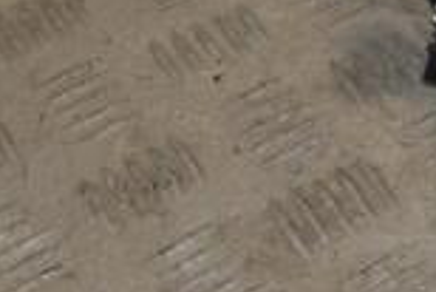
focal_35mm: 199
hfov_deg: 10.0
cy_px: 31
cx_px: 640
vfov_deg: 6.9
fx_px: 2412
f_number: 9
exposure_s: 1/200
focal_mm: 34
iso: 800
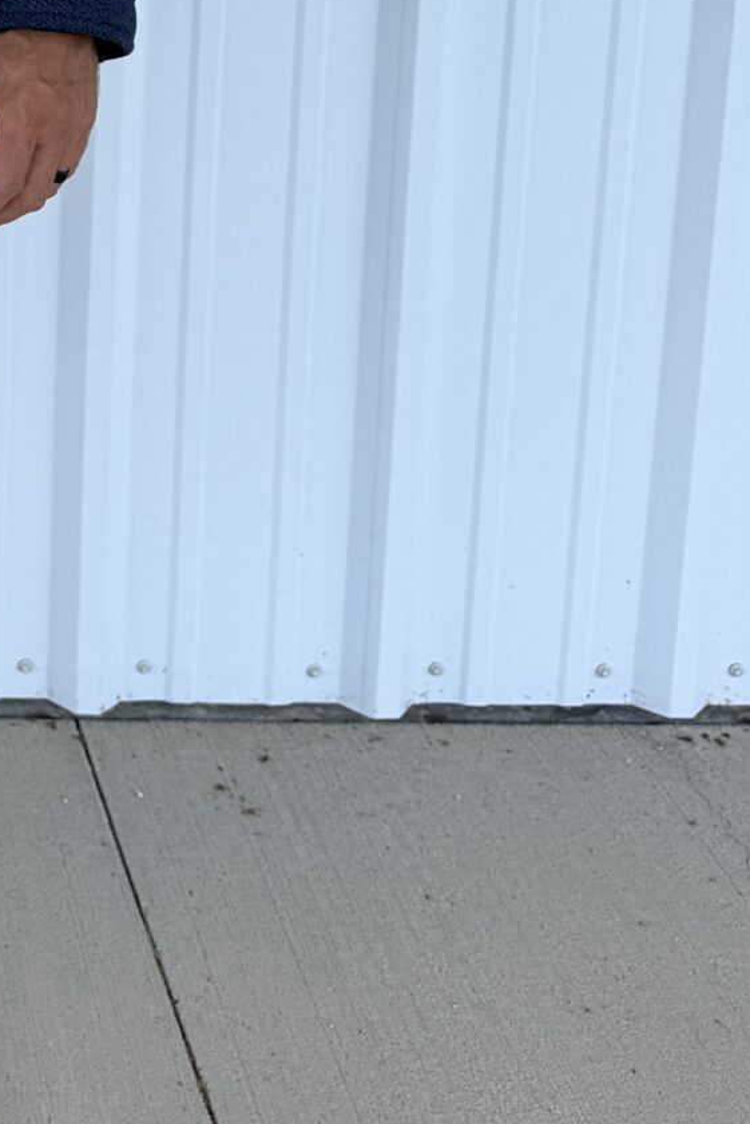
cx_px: -402
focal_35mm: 76
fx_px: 2374
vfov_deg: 25.2
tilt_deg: -12.5
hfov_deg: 16.3
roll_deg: -0.1
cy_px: -41
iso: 80
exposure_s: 1/765
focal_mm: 6.76
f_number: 1.78
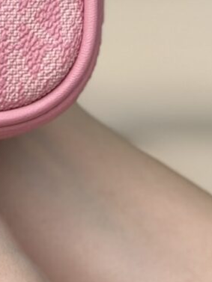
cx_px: -274
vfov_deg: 6.0
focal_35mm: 326
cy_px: -63
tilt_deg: -4.9
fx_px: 2661
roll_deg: -0.8
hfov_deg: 4.5
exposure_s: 1/1353
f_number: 1.78
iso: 64
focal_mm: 6.76
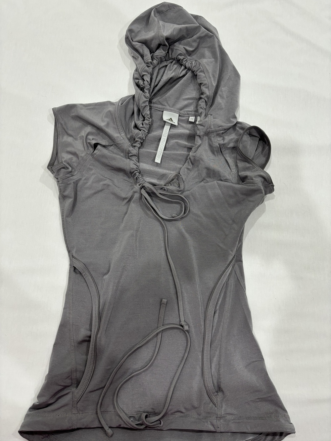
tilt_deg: -75.7
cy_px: 220
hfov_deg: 53.1
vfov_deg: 67.3
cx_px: 166
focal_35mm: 26
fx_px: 331
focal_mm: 5.96
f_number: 1.6
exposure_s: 1/60
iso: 100
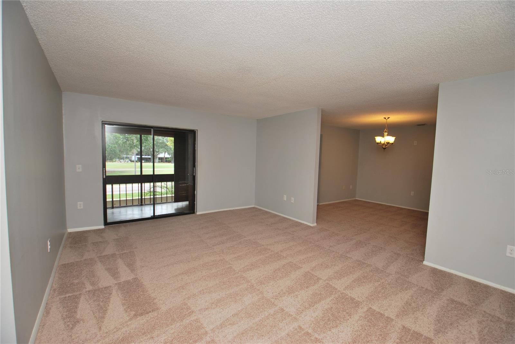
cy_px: 172
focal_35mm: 15
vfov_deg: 77.4
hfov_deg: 100.3
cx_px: 258
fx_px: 215
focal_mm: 10
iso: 100
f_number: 3.5
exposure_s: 1/60
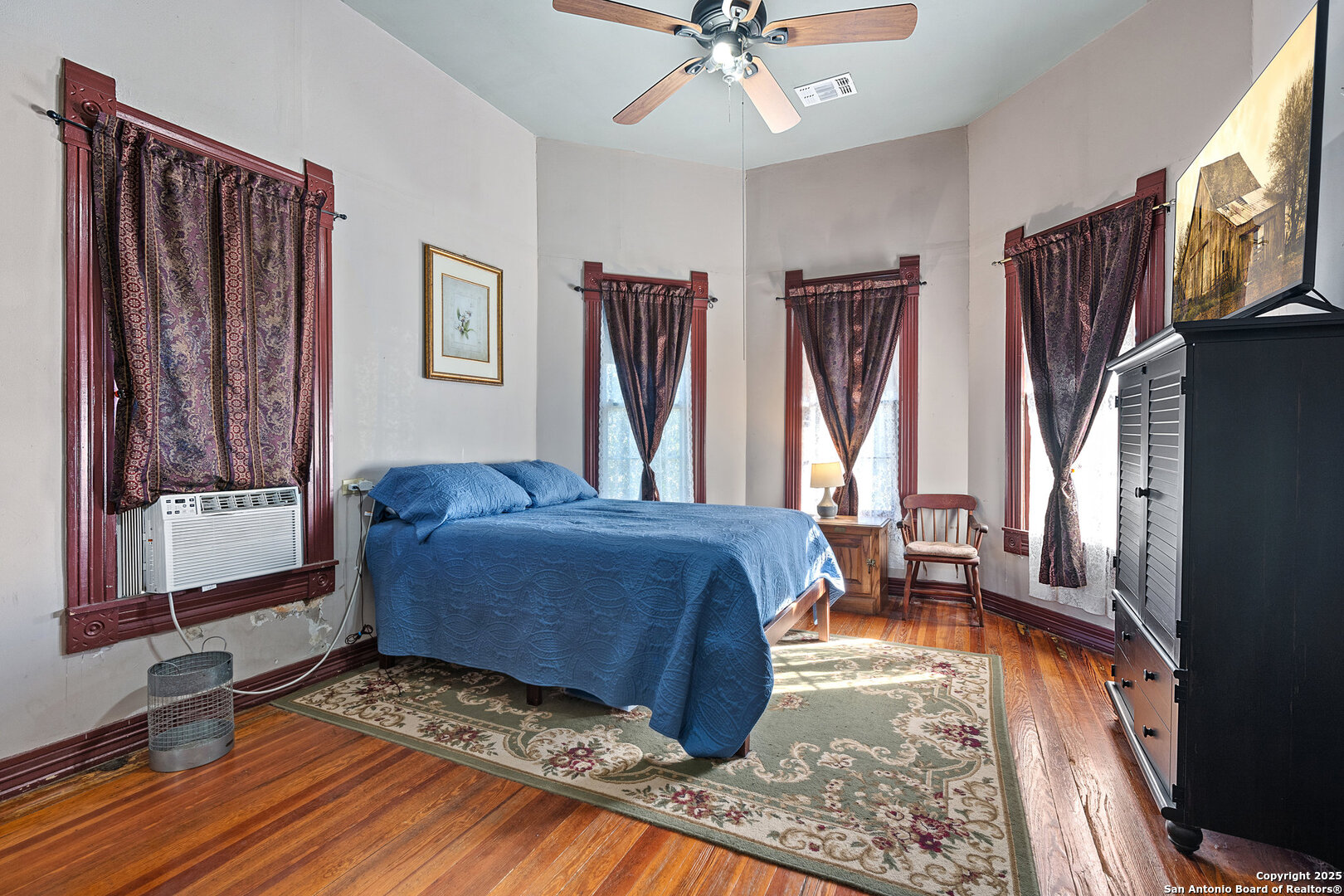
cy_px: 448
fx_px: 597
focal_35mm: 16
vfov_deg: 73.7
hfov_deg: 96.7
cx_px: 672
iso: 320
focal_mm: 16
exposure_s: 1/1.67
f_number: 7.1
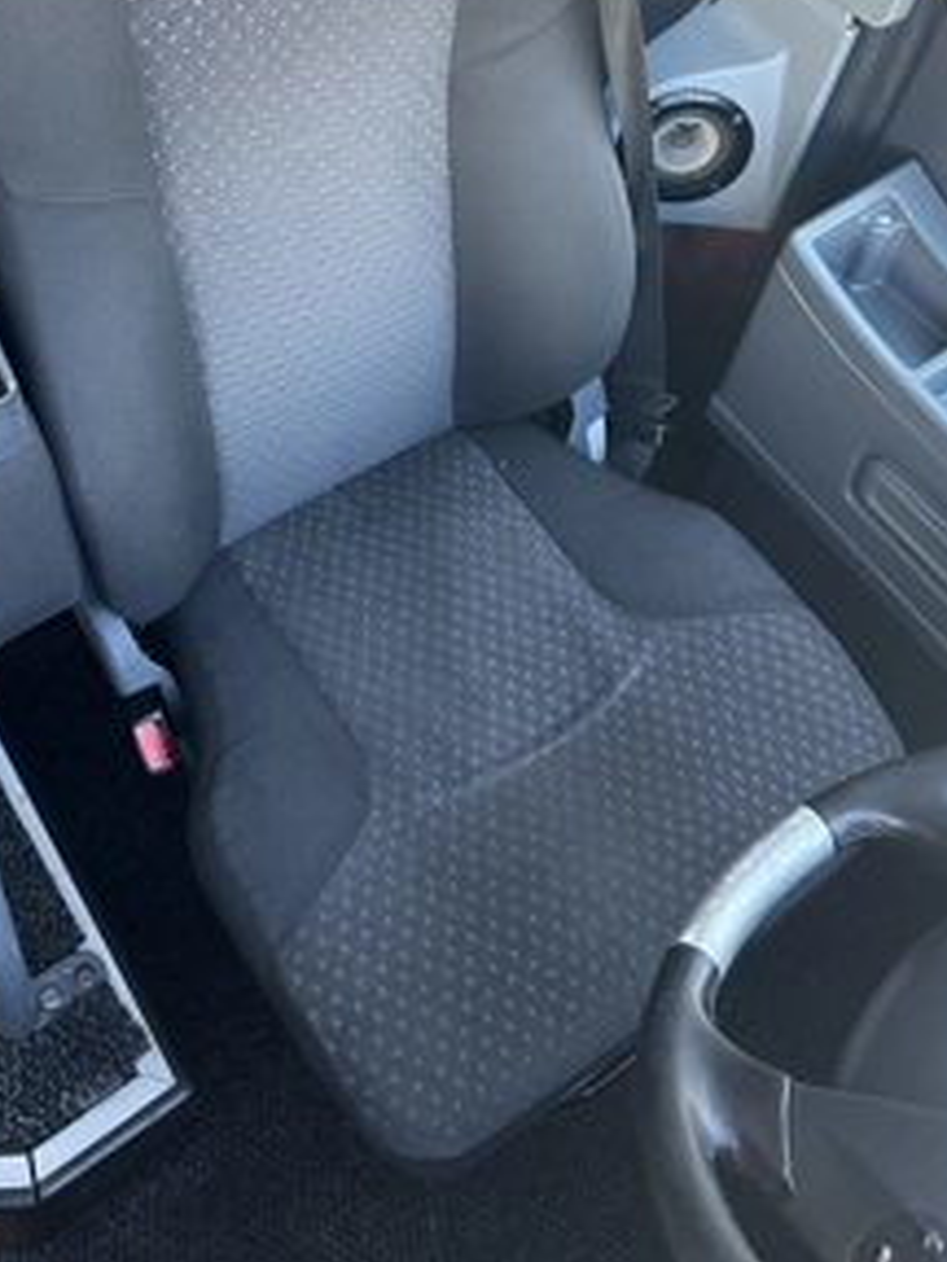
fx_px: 1459
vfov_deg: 44.1
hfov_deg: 35.9
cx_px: 443
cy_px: 215
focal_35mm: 40
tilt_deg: -46.3
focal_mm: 6.86
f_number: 1.78
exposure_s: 1/121
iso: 200
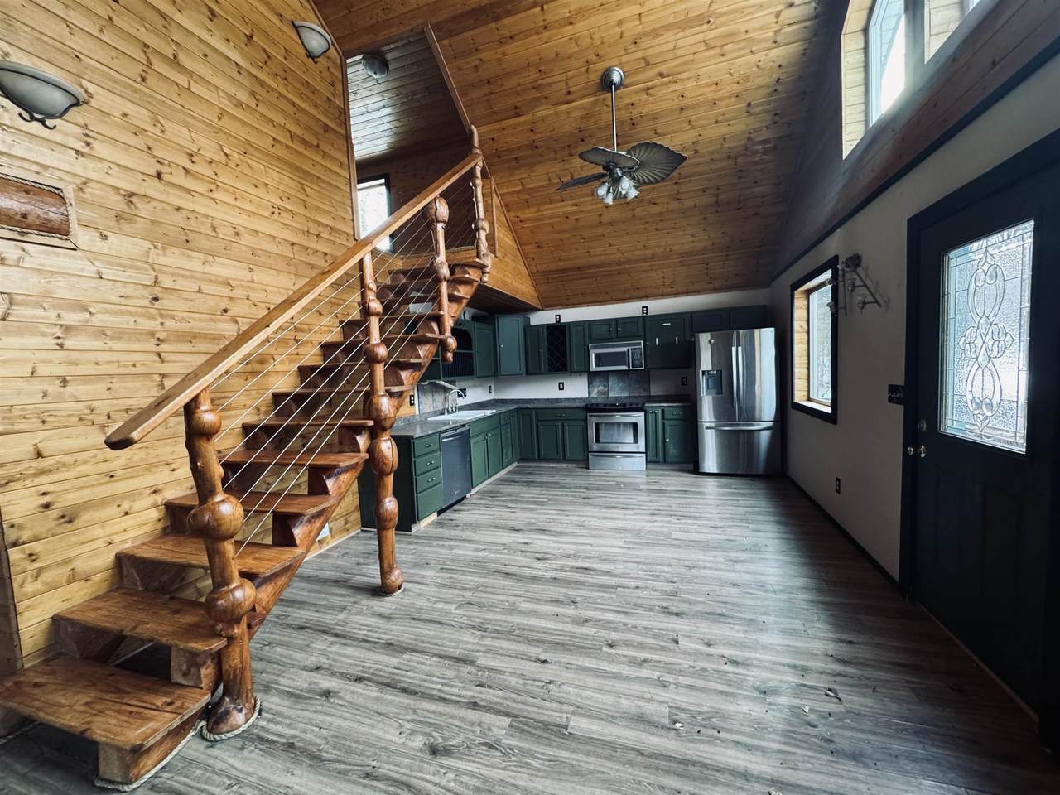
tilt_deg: -4.7
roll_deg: +3.0
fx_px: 429
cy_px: 398
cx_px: 530
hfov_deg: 102.1
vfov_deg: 85.7
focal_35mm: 14
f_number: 2.2
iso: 320
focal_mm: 2.22
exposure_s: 1/62
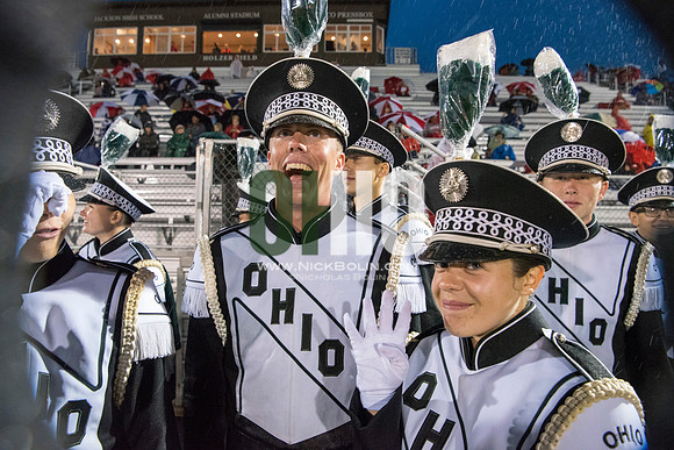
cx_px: 337
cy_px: 225
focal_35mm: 24
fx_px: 449
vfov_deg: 53.2
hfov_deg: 73.7
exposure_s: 1/200
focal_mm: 24
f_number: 5.6
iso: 5000
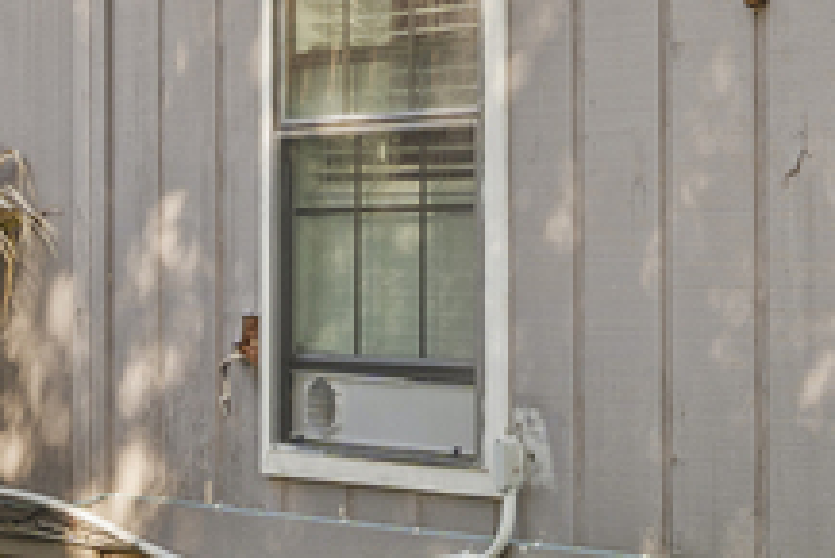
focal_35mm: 127
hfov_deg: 15.8
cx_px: 812
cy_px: 162
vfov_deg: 10.8
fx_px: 2948
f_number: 9
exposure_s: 1/30
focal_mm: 17
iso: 160
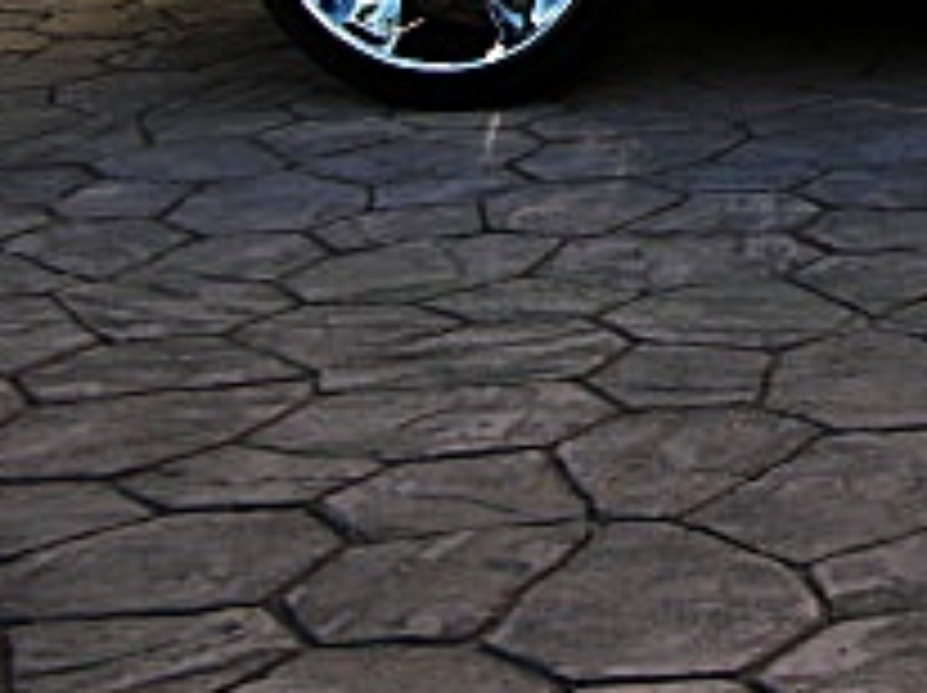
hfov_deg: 16.4
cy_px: -292
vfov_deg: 12.6
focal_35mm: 112
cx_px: 1300
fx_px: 2996
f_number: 2.8
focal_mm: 6.3
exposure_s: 1/160
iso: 50
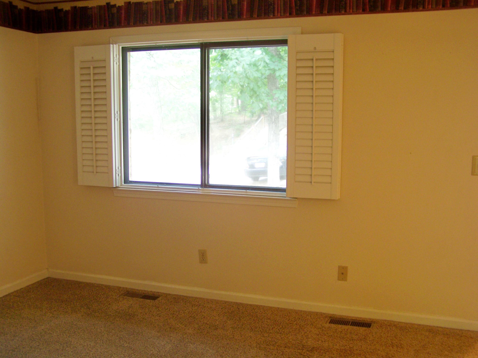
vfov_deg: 37.7
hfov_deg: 49.0
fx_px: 525
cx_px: 239
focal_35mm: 38
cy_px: 179
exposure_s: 1/2.5
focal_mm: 6.3
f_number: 2.8
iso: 64
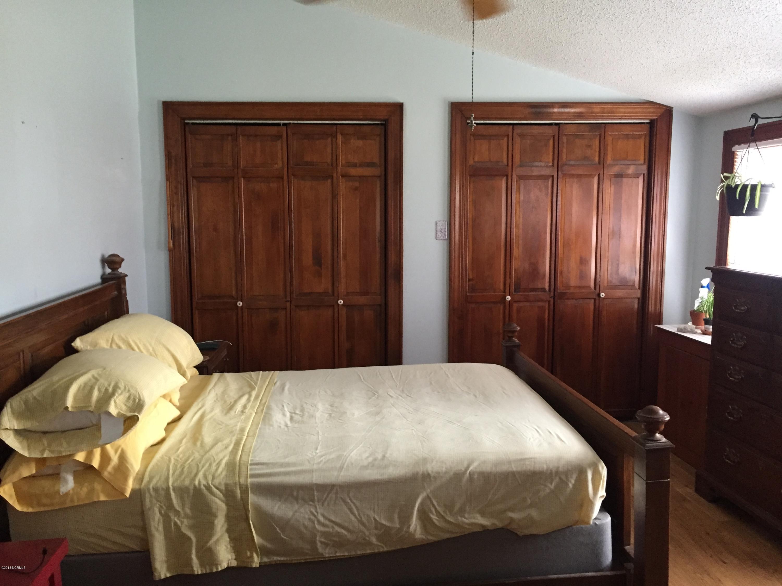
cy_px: 293
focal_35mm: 29
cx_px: 391
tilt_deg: -4.9
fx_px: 655
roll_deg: +0.0
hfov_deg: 61.7
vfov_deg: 48.2
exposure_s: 1/24
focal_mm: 4.15
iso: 250
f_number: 2.2
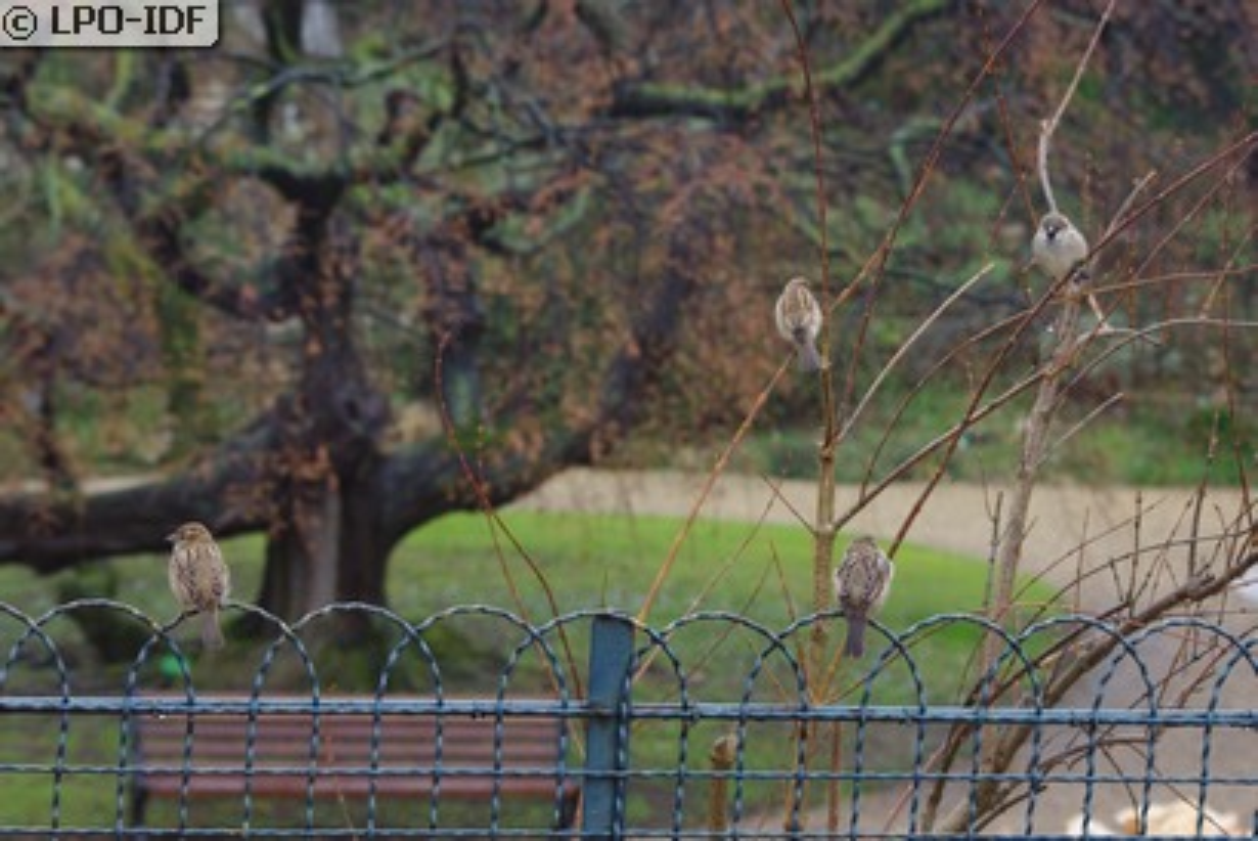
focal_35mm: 105
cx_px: 629
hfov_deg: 19.4
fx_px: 3672
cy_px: 420
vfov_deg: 13.1
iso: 800
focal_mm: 70
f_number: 6.7
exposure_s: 1/250
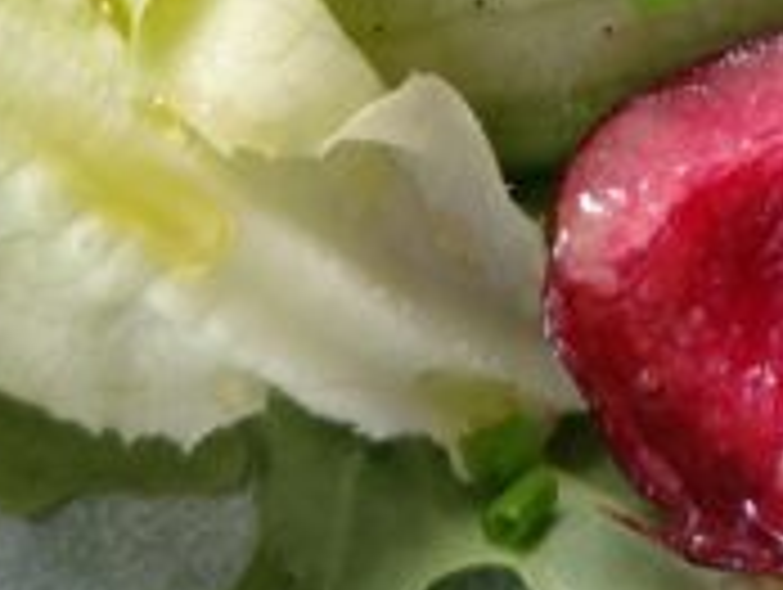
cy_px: -1013
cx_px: 864
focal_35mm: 147
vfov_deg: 8.8
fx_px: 3330
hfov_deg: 13.2
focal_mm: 4.69
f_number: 1.8
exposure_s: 1/100
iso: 250
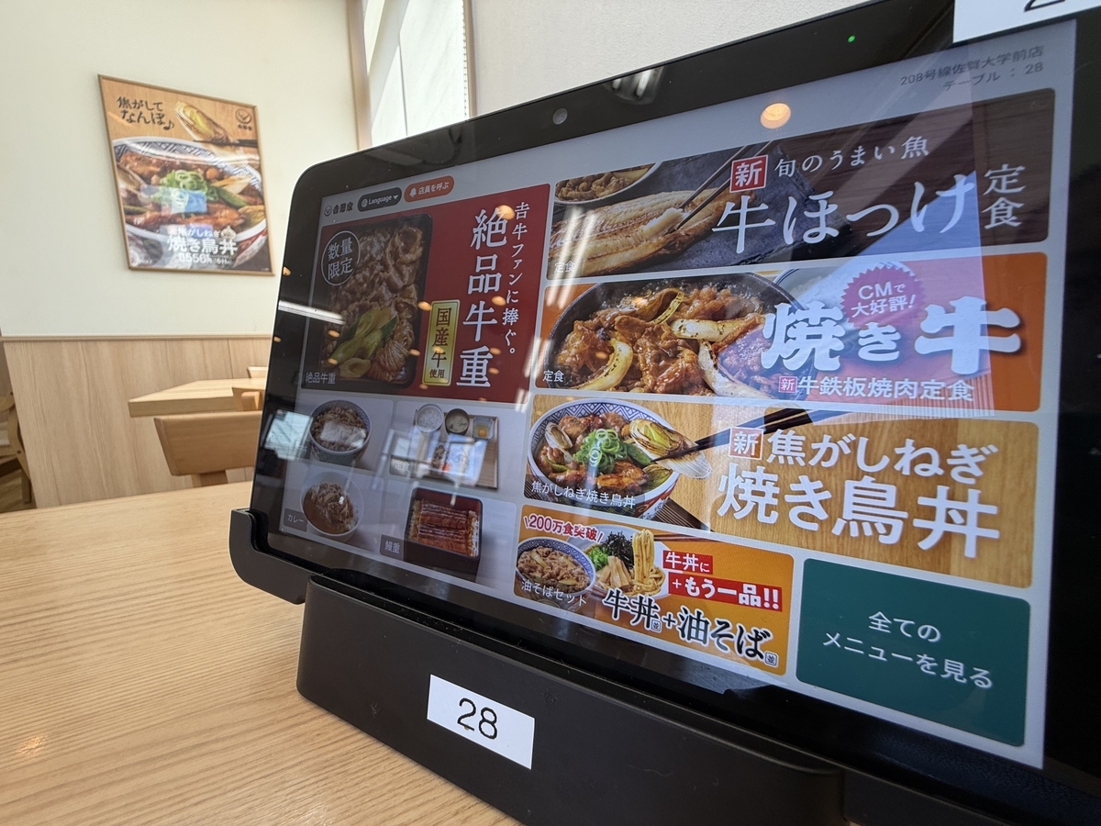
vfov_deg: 85.7
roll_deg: +0.9
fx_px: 445
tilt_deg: -9.4
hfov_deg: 102.1
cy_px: 413
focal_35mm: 14
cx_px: 550
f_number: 2.2
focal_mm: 2.22
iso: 64
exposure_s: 1/121
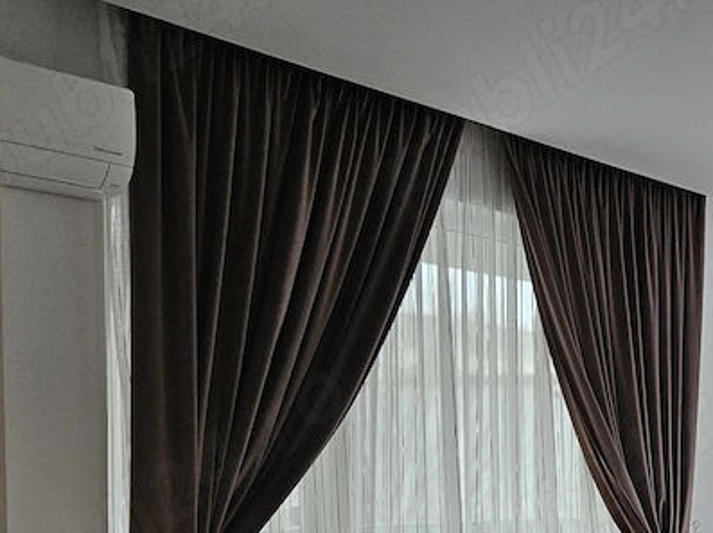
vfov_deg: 24.0
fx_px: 1194
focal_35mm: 58
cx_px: 781
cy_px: 546
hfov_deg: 29.9
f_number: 1.8
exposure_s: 1/190
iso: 125
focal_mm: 5.4
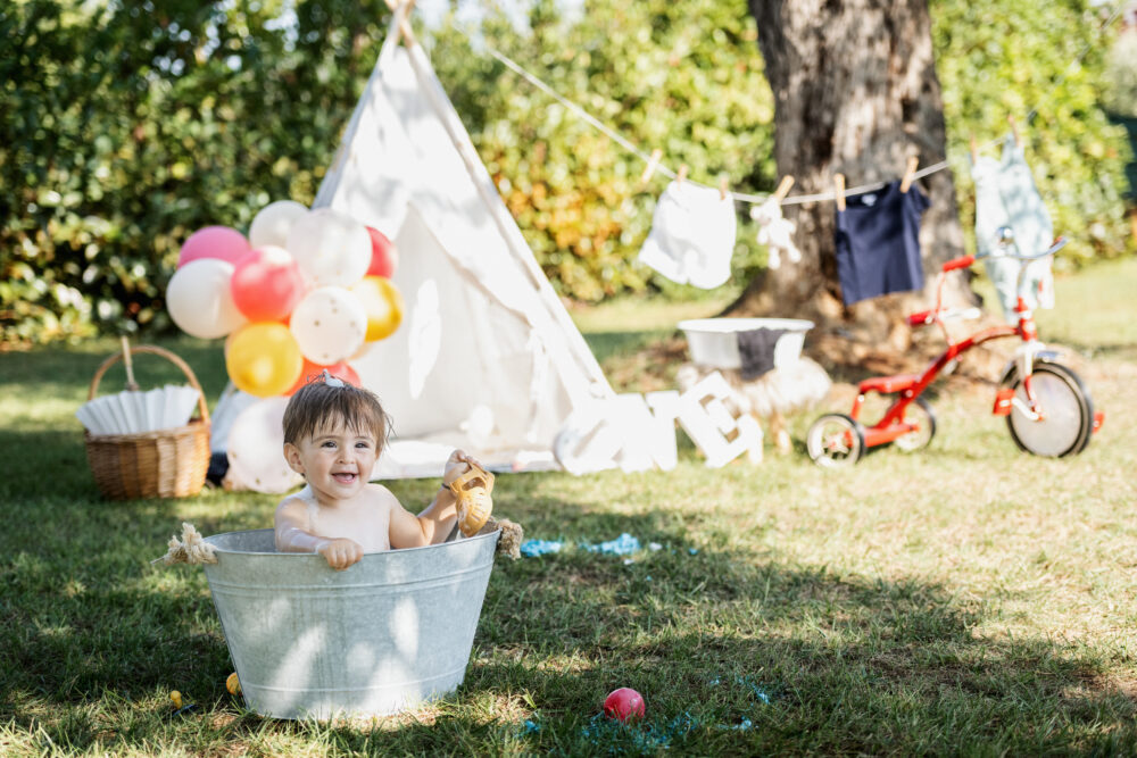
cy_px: 379
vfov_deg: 19.5
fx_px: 2211
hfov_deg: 28.8
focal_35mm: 70
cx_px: 568
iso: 500
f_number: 2.8
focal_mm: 70
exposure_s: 1/1600
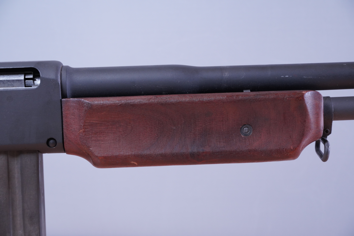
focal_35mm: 75
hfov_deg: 27.0
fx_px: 738
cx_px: 177
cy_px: 118
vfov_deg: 18.2
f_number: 5.6
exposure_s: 1/125
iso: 1000
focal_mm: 50
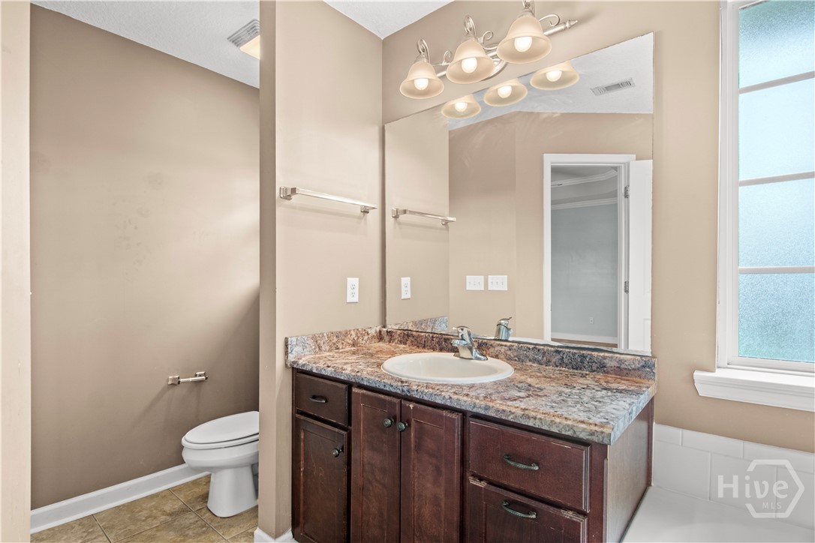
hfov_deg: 95.0
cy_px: 272
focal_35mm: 16
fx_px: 374
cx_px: 408
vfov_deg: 72.1
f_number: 7.1
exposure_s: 1/1.67
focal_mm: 11
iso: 250
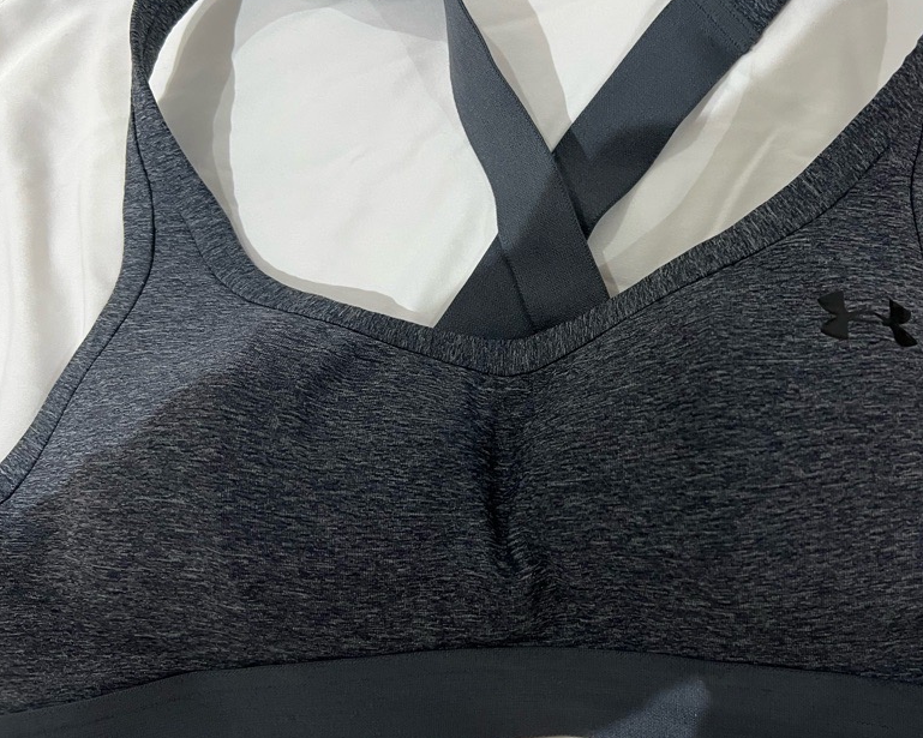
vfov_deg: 44.5
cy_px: 360
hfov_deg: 53.7
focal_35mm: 33
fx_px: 901
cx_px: 574
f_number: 1.5
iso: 400
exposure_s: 1/33
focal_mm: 5.7
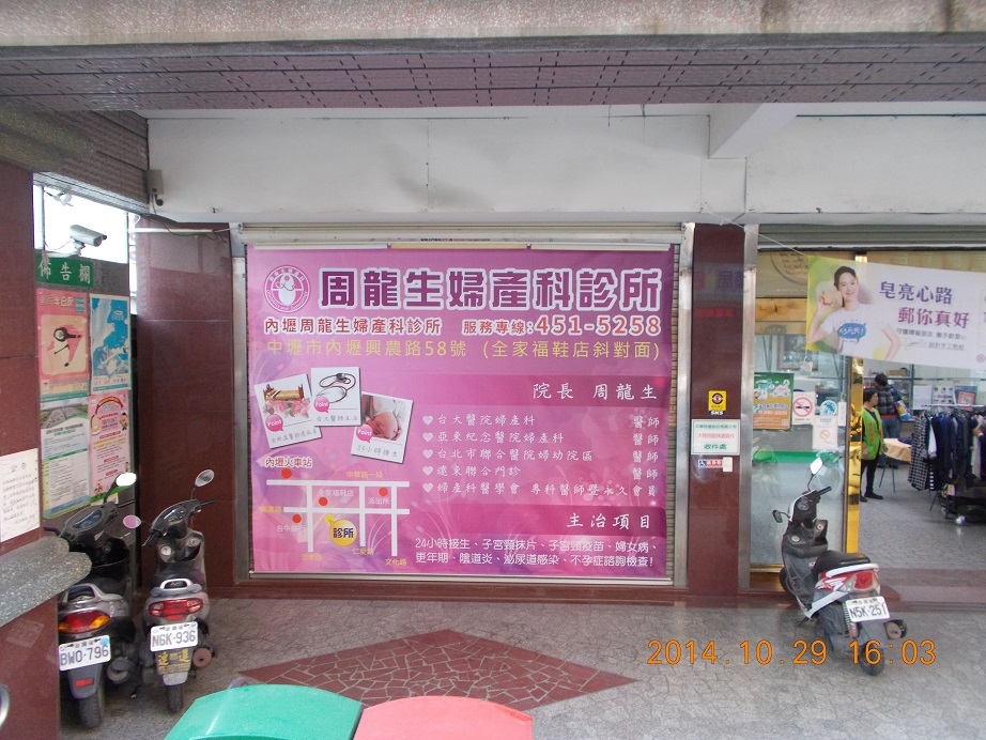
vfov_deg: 53.1
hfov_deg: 67.3
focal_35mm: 26
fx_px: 741
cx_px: 493
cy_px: 370
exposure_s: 1/25
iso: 200
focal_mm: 4.6
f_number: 3.2
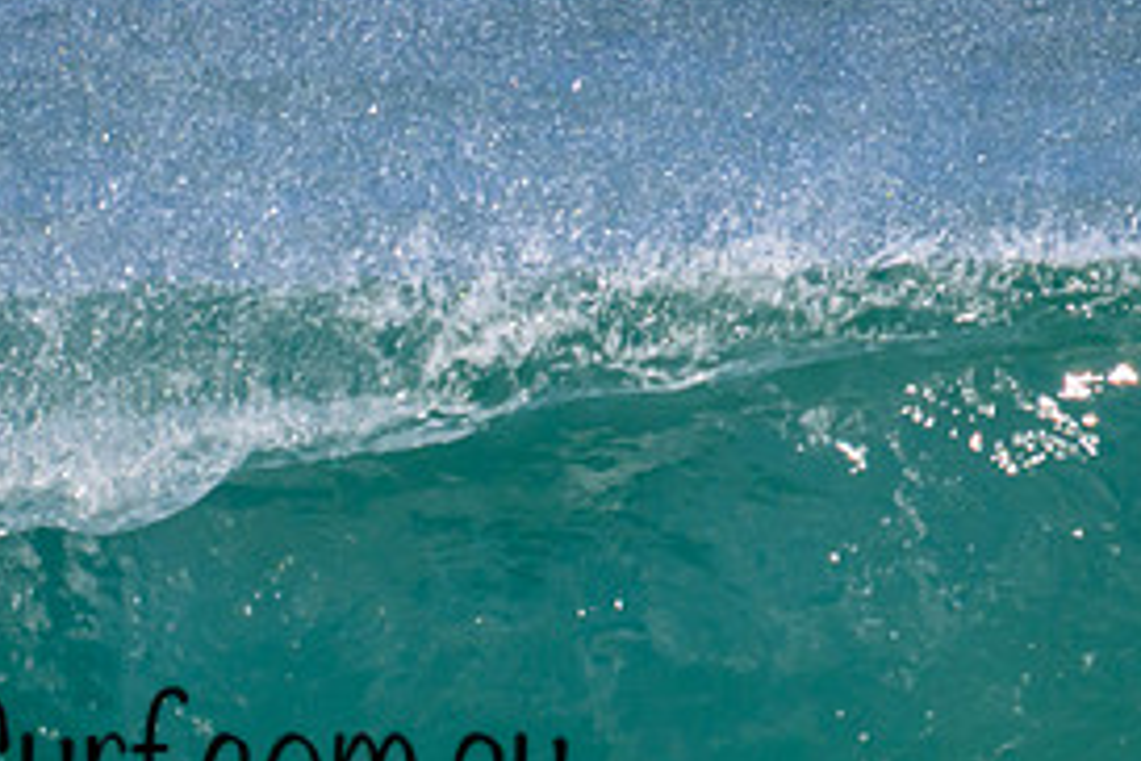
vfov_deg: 0.6
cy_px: 622
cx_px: 128
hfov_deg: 0.9
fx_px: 73430
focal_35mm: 2317
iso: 800
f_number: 11
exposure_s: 1/2000
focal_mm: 800
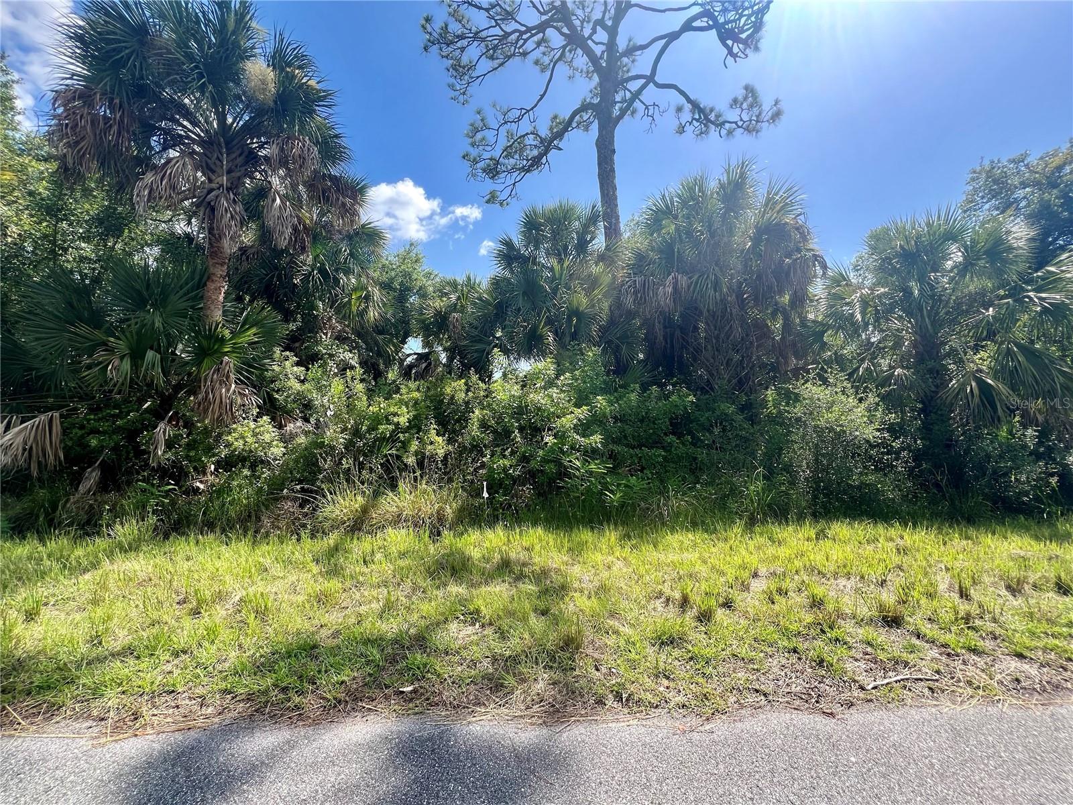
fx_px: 403
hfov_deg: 106.2
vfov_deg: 89.9
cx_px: 536
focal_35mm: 13
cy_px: 402
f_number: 1.8
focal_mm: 1.57
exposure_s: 1/477
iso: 32
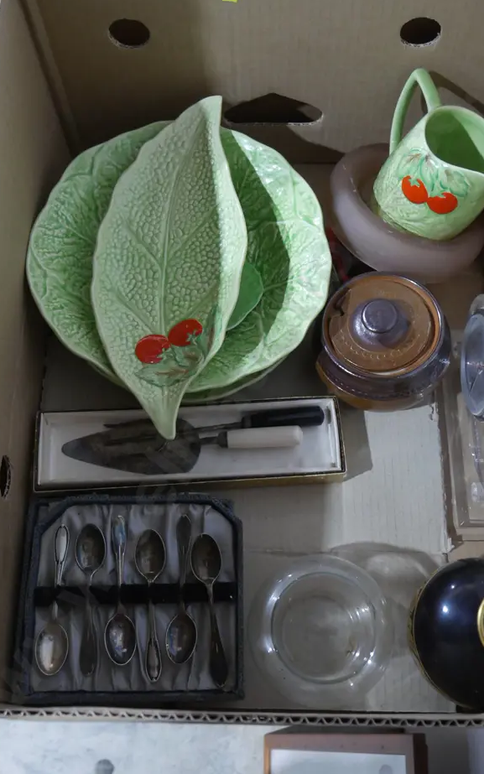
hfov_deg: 32.0
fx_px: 844
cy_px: 361
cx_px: 256
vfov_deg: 49.2
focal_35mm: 40
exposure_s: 1/60
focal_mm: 17
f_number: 4
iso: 2000
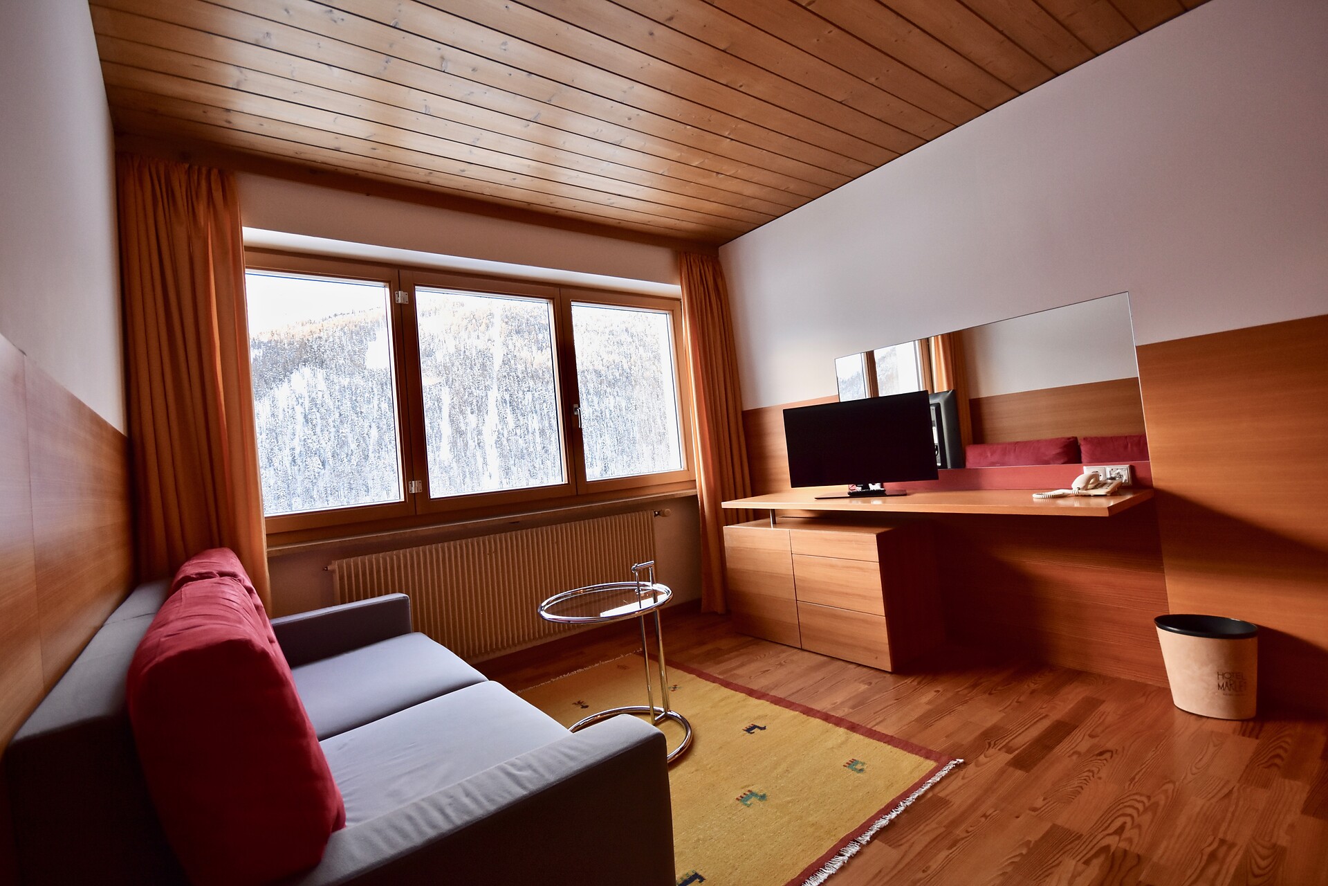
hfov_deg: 100.4
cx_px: 664
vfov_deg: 77.3
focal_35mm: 15
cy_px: 443
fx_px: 553
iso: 640
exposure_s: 1/100
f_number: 5
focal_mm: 10
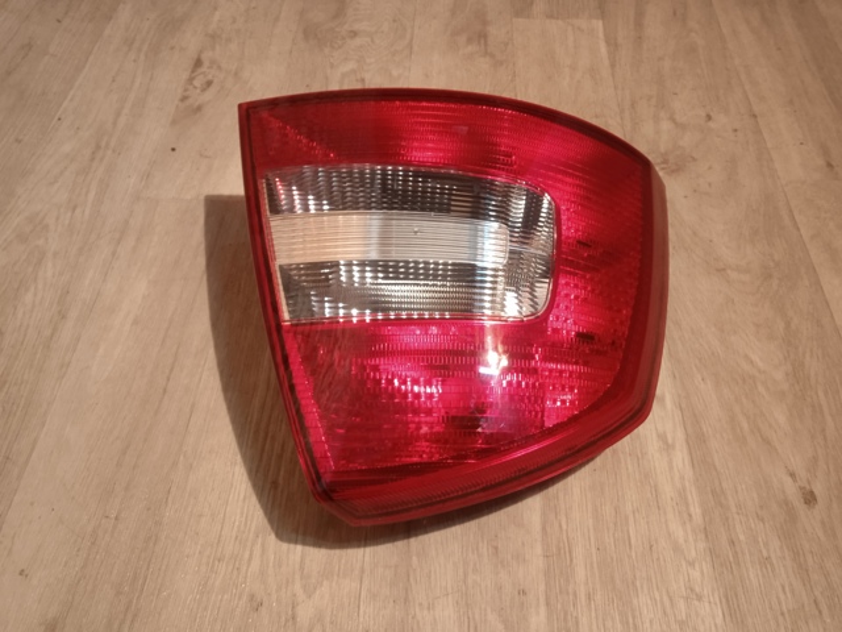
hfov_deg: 63.4
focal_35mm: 28
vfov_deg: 49.7
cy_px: 316
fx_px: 681
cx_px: 421
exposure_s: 1/16.7
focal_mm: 3.43
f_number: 2.2
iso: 910
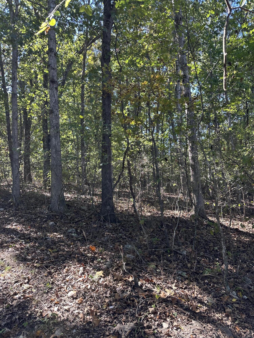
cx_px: 127
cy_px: 169
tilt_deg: +8.6
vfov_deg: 71.6
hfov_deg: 56.8
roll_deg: +4.6
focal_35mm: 24
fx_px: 235
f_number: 1.78
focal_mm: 6.86
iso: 64
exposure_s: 1/231
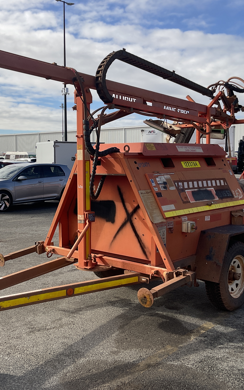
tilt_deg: -4.0
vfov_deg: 47.2
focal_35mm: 42
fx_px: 447
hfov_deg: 30.4
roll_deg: +0.0
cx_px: 91
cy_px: 194
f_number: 1.8
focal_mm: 3
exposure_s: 1/1848
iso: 16
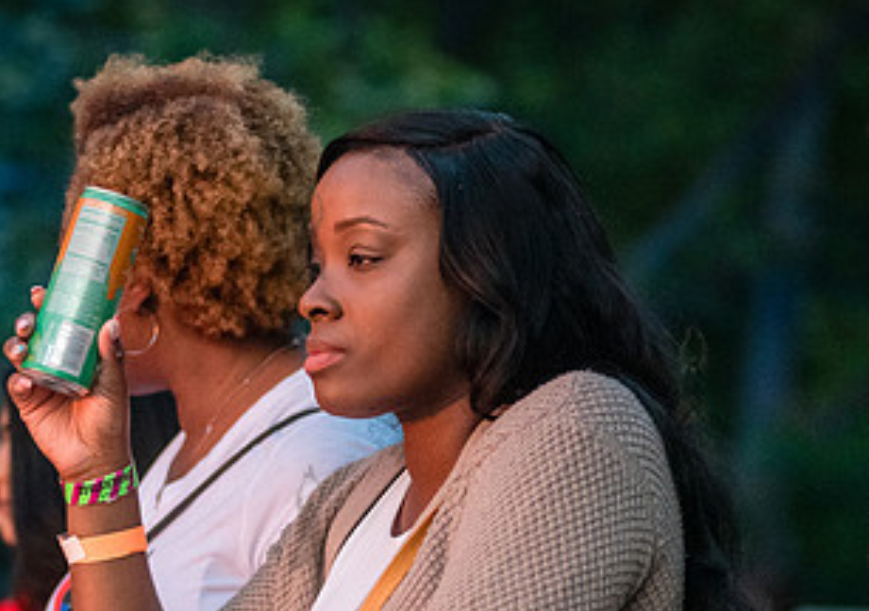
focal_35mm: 206
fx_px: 5059
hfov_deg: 9.8
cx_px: 348
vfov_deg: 6.9
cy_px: 516
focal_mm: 100
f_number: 3.2
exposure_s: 1/200
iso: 6400
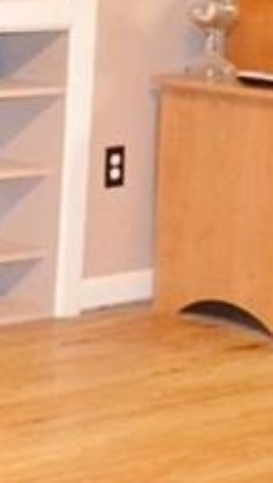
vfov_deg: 15.7
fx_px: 1731
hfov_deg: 8.5
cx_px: -302
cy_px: 34
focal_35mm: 135
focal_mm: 18
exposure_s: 1/60
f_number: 3.5
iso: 3200
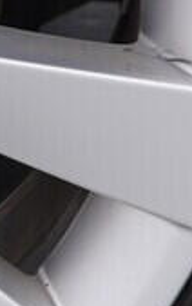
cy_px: -91
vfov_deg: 6.7
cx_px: -384
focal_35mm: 312
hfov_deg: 4.1
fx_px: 2605
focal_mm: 24
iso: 125
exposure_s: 1/60
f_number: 4
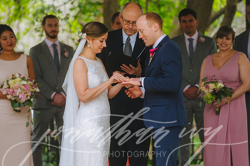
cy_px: 83
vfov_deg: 6.9
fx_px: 1388
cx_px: 125
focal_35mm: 200
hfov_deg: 10.3
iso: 400
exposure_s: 1/400
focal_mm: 200
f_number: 2.8
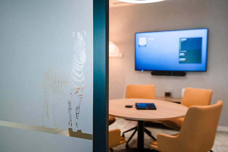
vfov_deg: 37.8
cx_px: 114
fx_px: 222
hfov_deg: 54.3
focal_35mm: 35
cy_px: 76
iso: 3200
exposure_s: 1/400
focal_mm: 35
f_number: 4
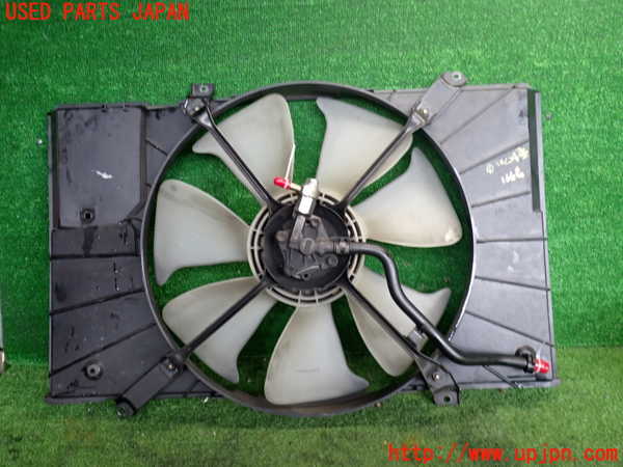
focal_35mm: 30
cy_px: 234
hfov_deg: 60.0
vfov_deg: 46.8
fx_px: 540
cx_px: 312
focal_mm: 5.4
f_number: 2.3
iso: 250
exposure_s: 1/30
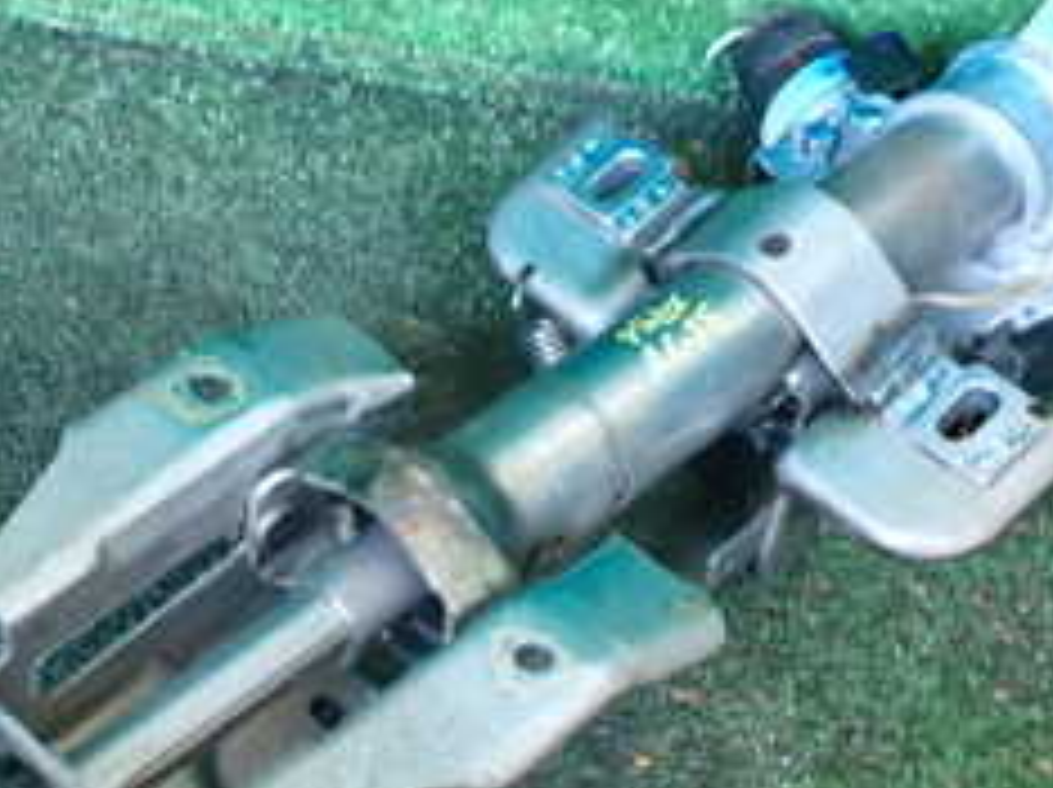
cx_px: 184
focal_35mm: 77
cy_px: 576
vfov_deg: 19.0
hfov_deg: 24.9
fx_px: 2340
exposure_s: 1/30
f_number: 2.3
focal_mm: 5.4
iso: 500
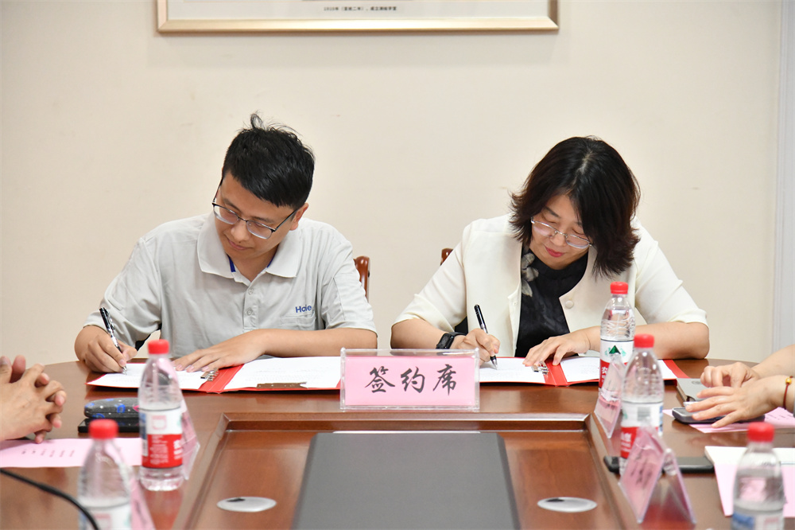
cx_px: 398
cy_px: 265
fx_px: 2207
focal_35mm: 100
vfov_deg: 13.7
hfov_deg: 20.4
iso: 6400
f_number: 4.5
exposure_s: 1/320
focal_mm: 100
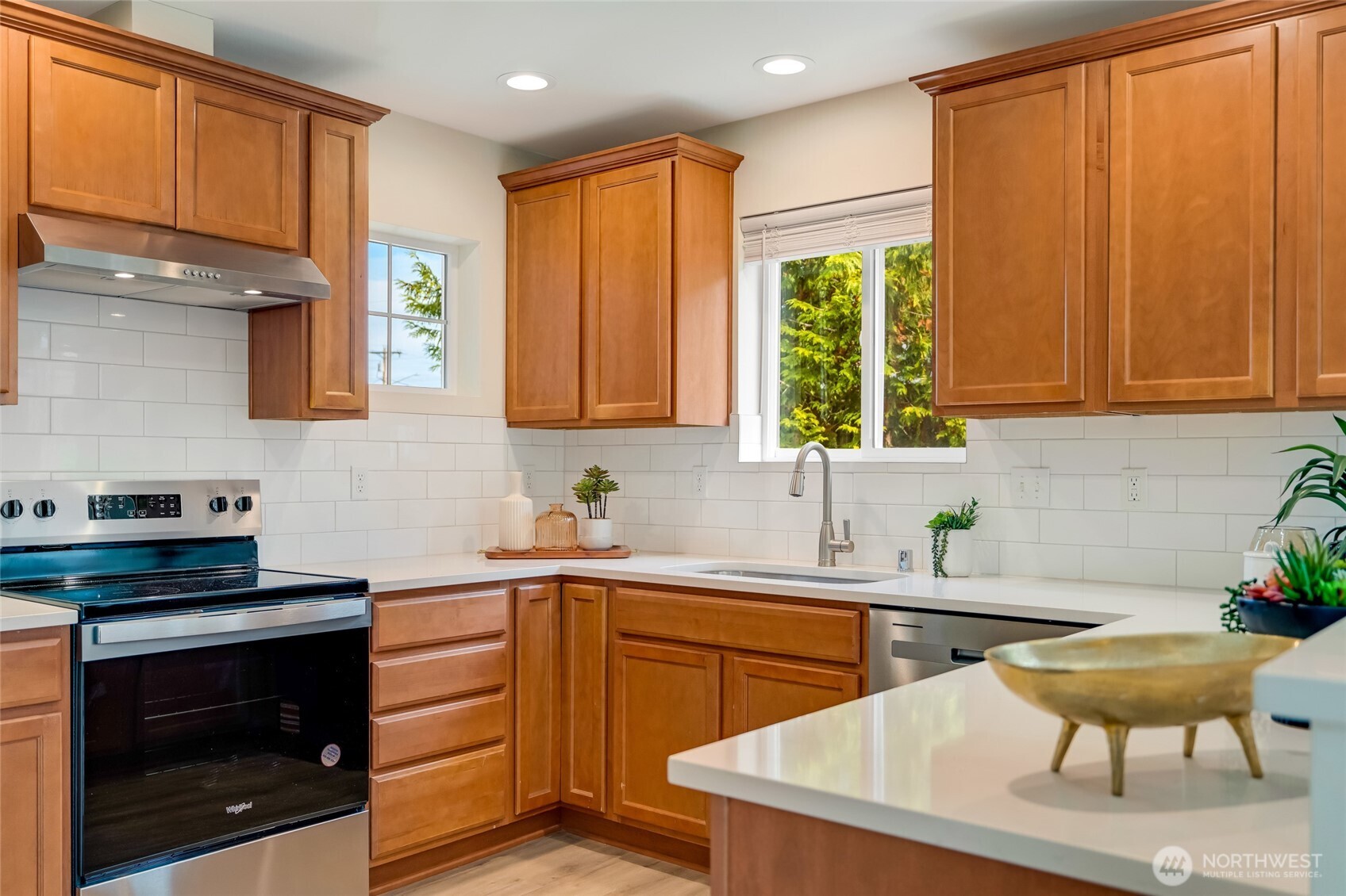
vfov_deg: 43.6
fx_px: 1121
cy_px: 448
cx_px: 673
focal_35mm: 30
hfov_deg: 61.9
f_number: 4
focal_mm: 30
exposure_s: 1/2500
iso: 400
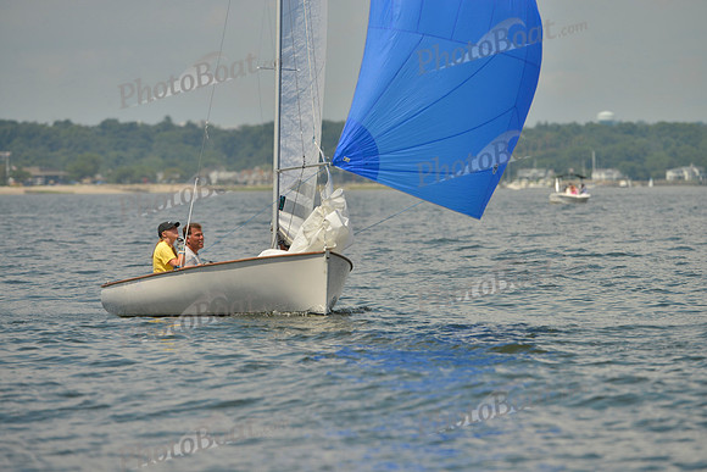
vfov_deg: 3.9
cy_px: 236
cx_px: 354
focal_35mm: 350
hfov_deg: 5.9
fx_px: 6875
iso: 200
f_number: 7.1
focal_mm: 350
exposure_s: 1/1250
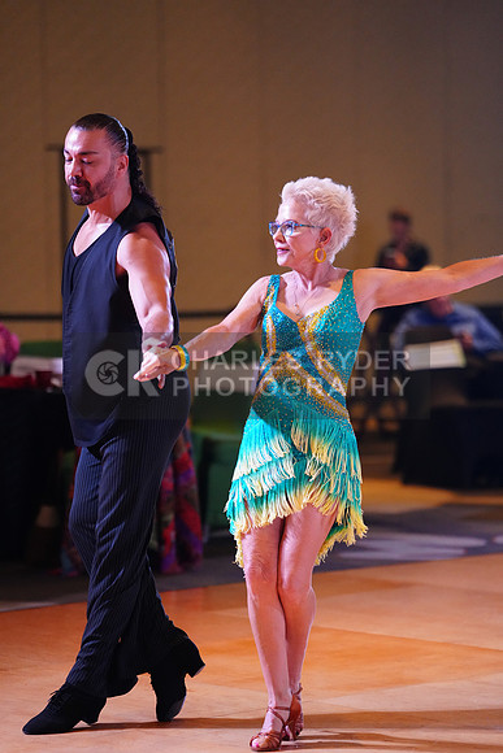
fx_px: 2995
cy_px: 376
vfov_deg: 14.3
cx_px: 252
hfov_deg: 9.6
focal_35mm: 143
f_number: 2.8
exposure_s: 1/400
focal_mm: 143
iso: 5000
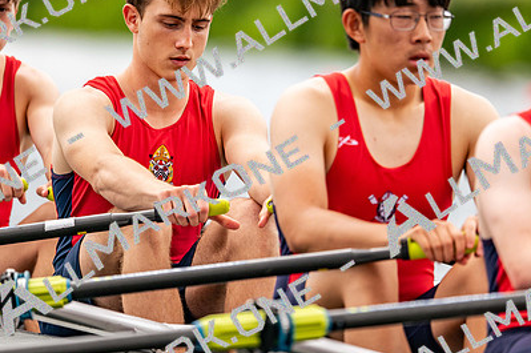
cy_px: 132
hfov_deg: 3.5
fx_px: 8574
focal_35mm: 582
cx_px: 269
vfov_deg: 2.4
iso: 450
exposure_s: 1/2500
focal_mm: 400
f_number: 4.5
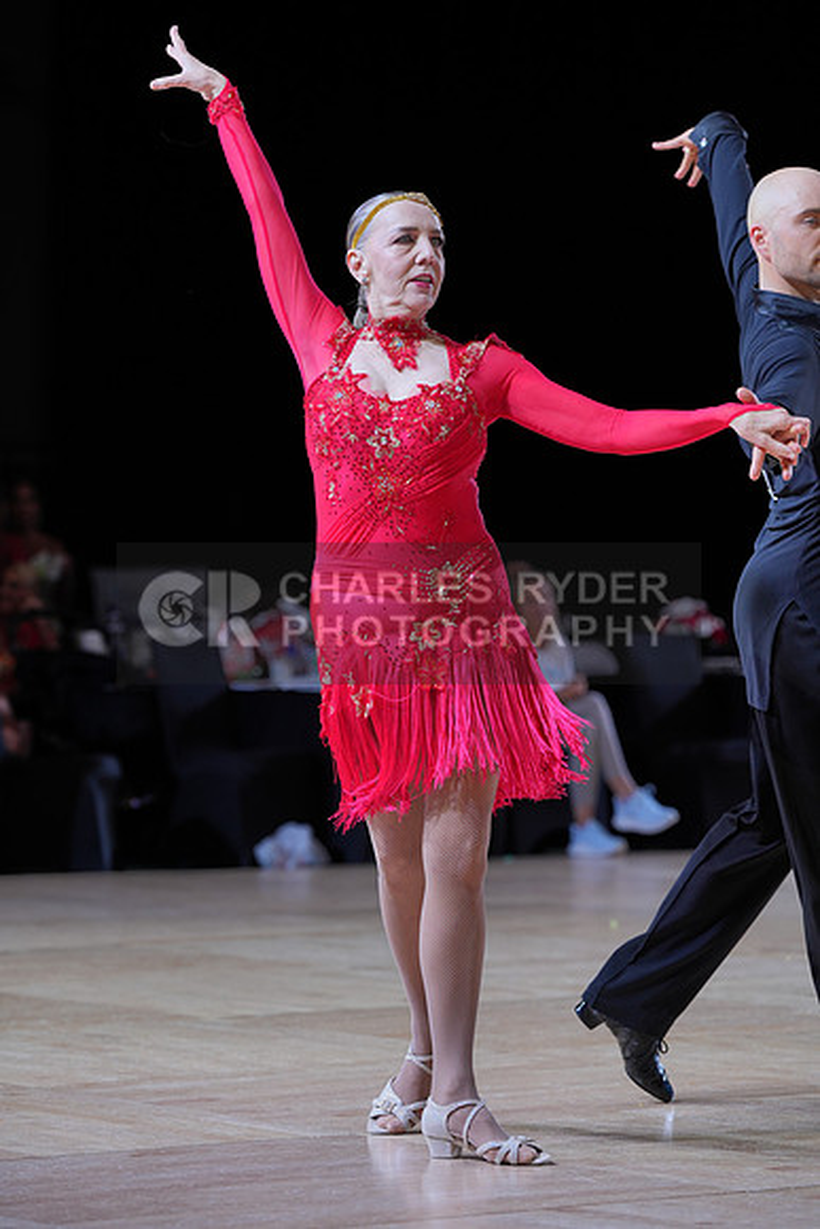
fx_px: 4746
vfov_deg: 14.8
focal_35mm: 139
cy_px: 614
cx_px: 410
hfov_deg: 9.9
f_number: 4
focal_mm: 139
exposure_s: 1/400
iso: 500
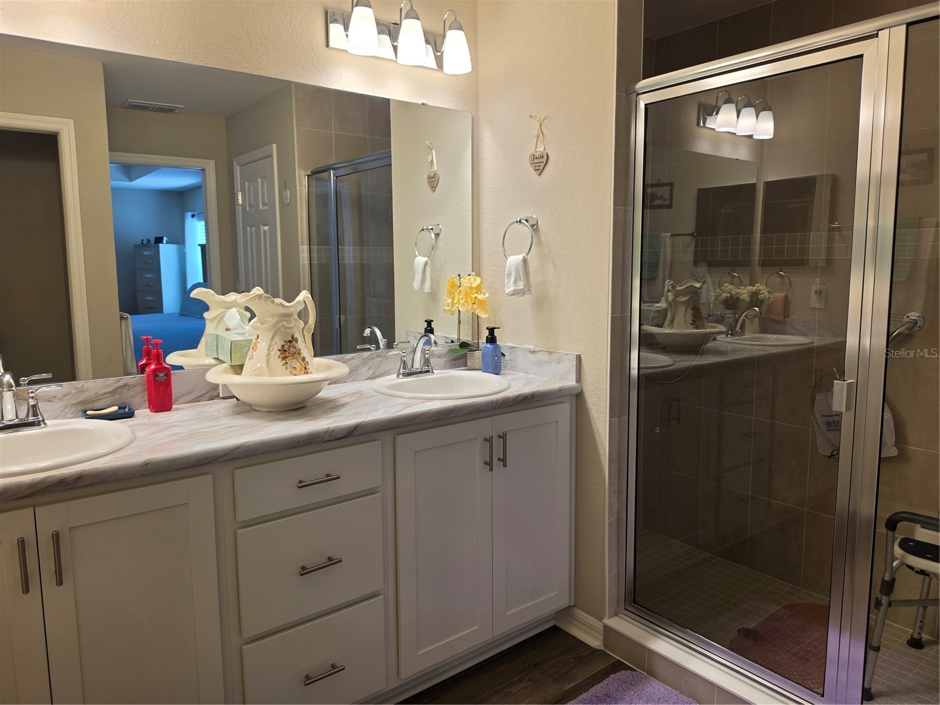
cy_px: 352
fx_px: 625
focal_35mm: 23
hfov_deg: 73.9
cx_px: 470
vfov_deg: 58.9
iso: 40
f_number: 1.4
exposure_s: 1/120
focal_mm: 6.5
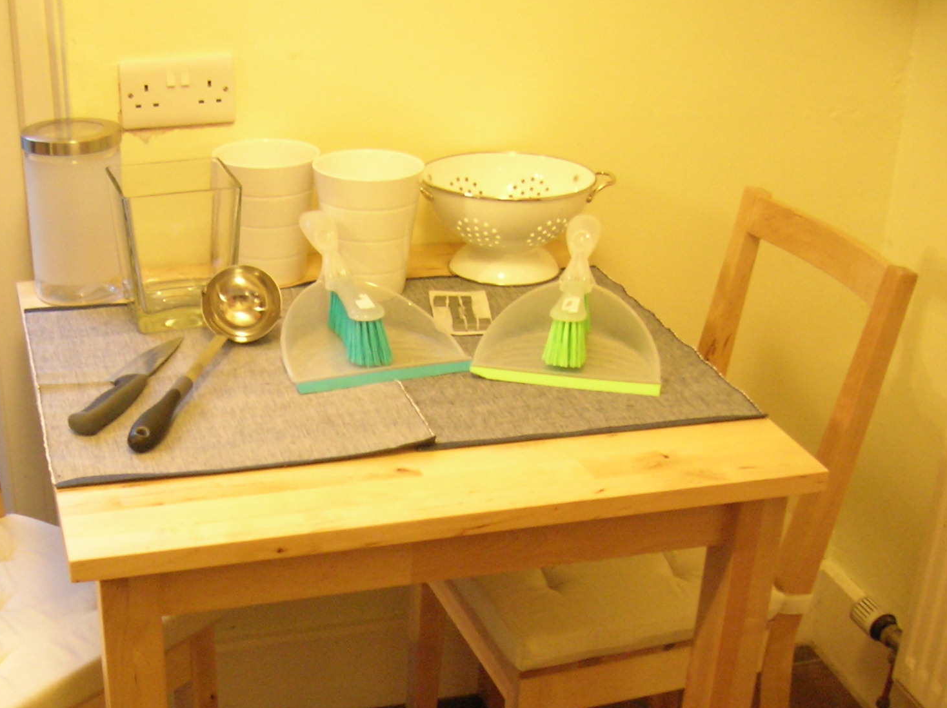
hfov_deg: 35.7
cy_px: 540
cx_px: 295
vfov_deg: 27.1
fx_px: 1449
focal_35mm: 53
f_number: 2.9
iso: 200
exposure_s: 1/2.4
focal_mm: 5.7
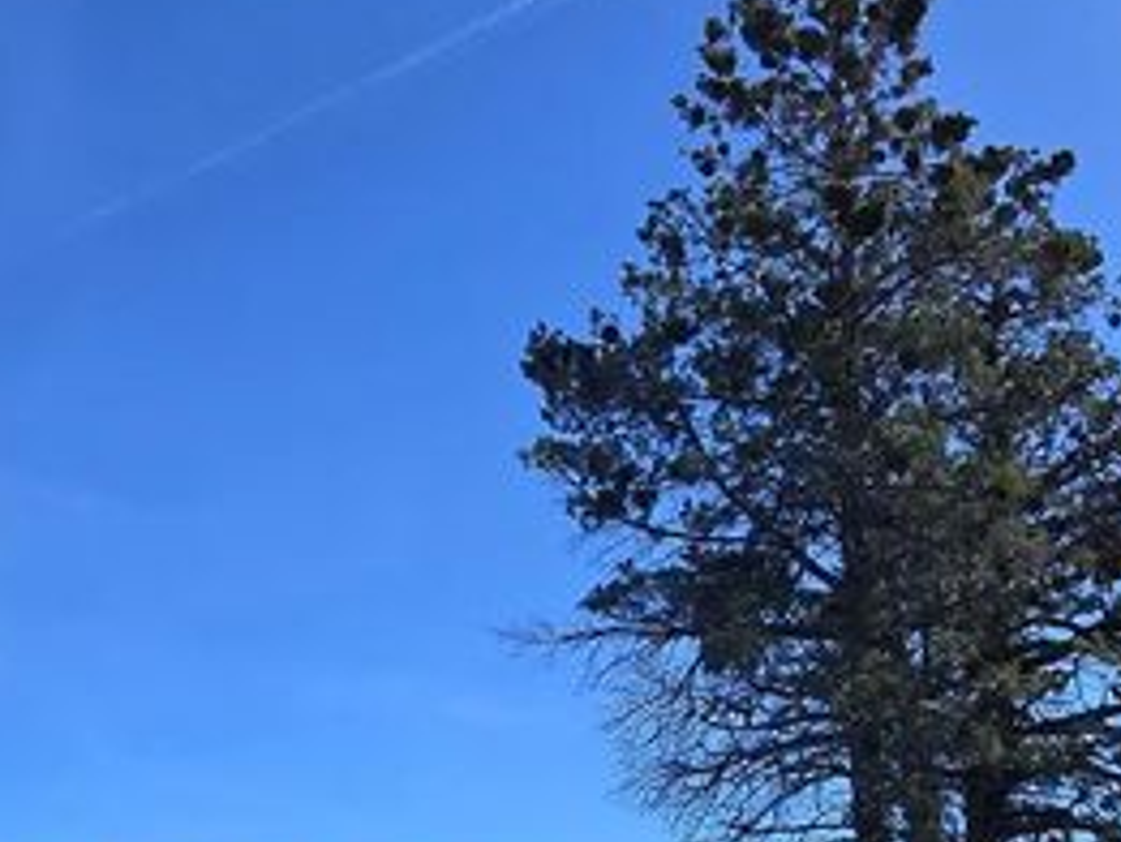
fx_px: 1652
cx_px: 567
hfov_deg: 37.5
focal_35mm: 51
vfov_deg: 27.5
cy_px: 765
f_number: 2.2
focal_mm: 2.2
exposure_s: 1/1951
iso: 50
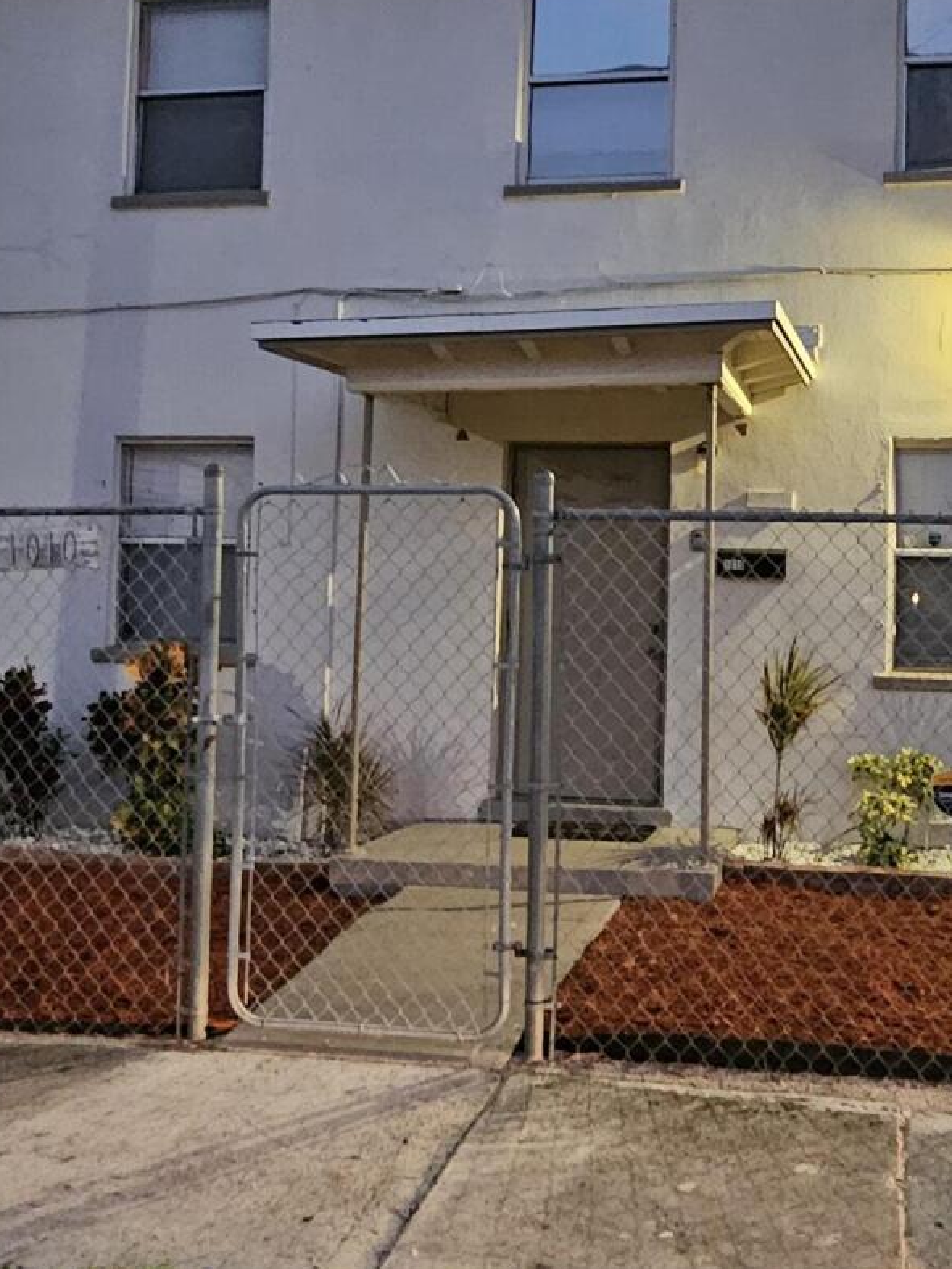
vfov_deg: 55.2
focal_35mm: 33
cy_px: 557
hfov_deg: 42.3
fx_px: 1210
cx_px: 648
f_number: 2.2
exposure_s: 1/24
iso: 1000
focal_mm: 2.2
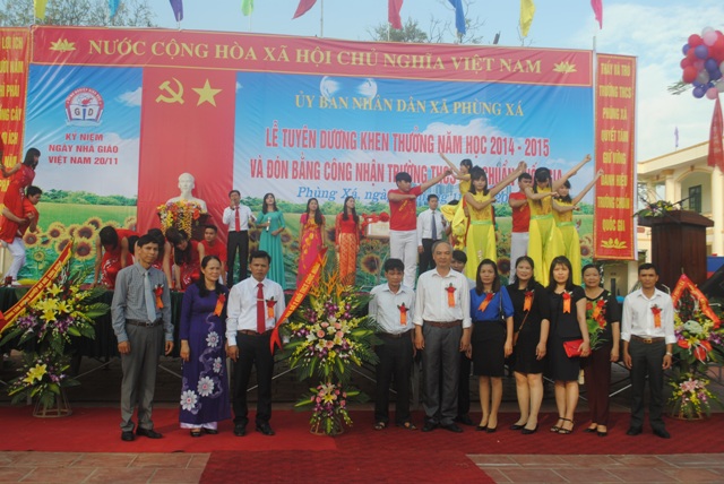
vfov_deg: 36.9
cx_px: 362
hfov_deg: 53.1
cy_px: 242
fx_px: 725
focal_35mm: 36
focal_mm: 24
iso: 100
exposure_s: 1/160
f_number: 6.3
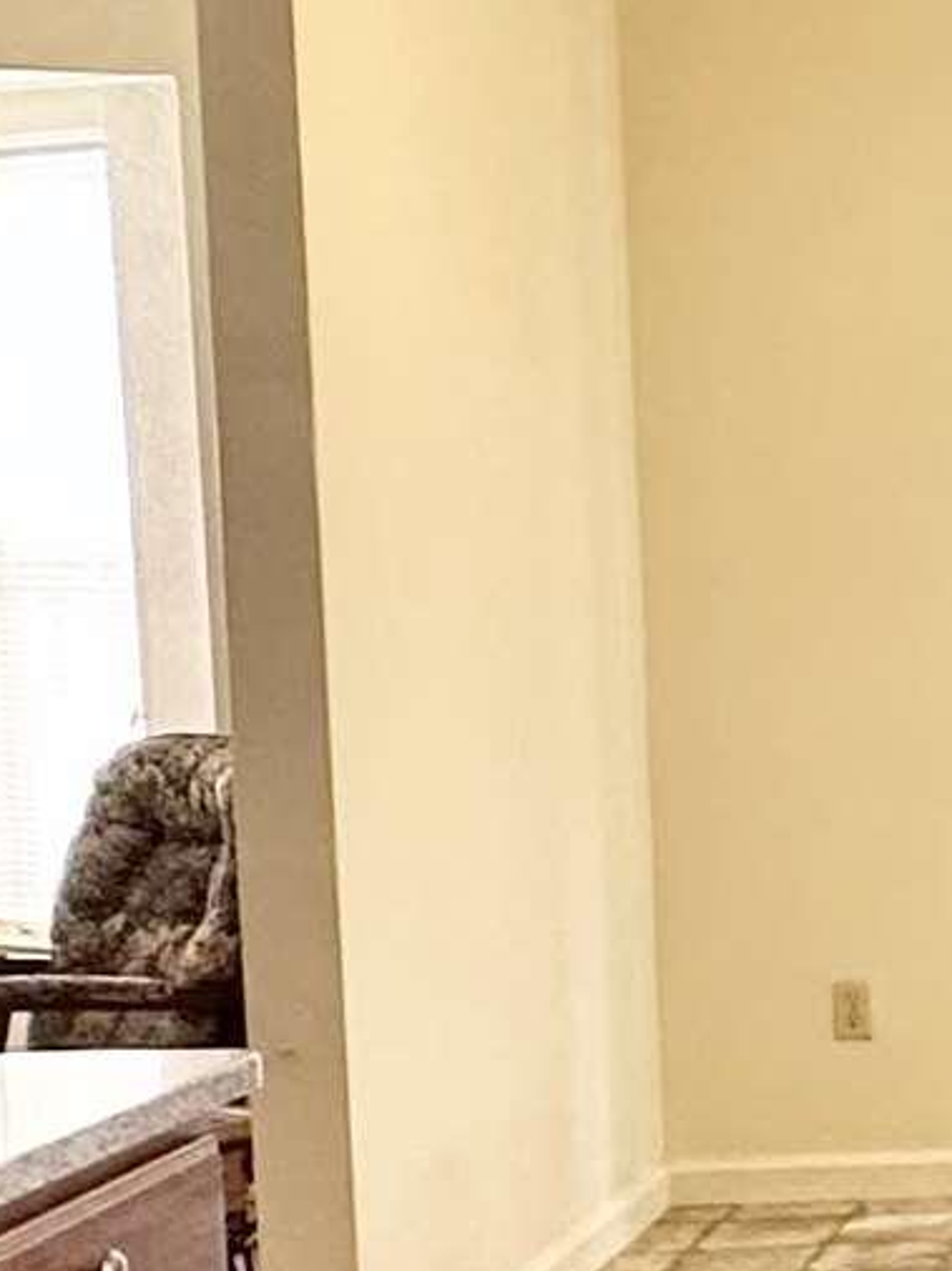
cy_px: 799
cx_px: 2118
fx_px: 3119
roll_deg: -0.4
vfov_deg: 23.0
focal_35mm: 85
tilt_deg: -6.4
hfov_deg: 13.7
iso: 250
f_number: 2.2
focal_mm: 2.22
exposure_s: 1/60
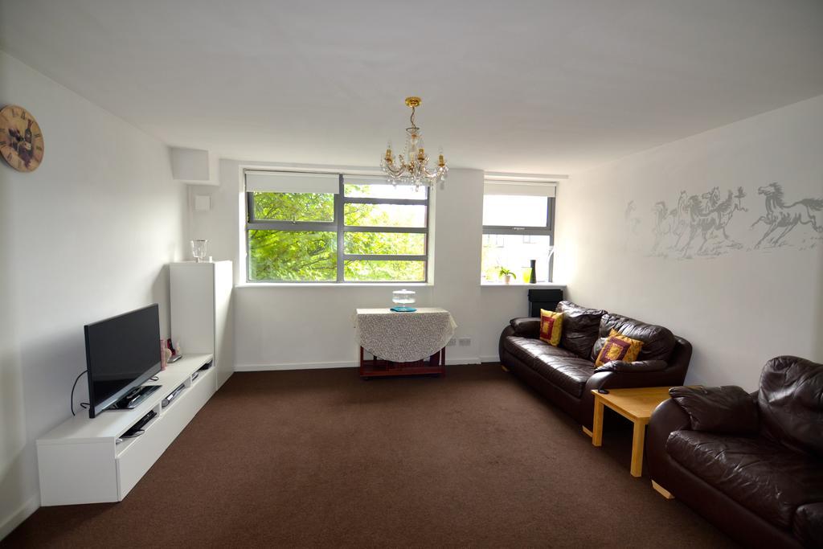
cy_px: 274
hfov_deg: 95.0
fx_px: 377
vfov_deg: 72.1
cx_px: 412
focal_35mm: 16
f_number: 2.8
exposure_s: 1/80
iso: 400
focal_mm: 11
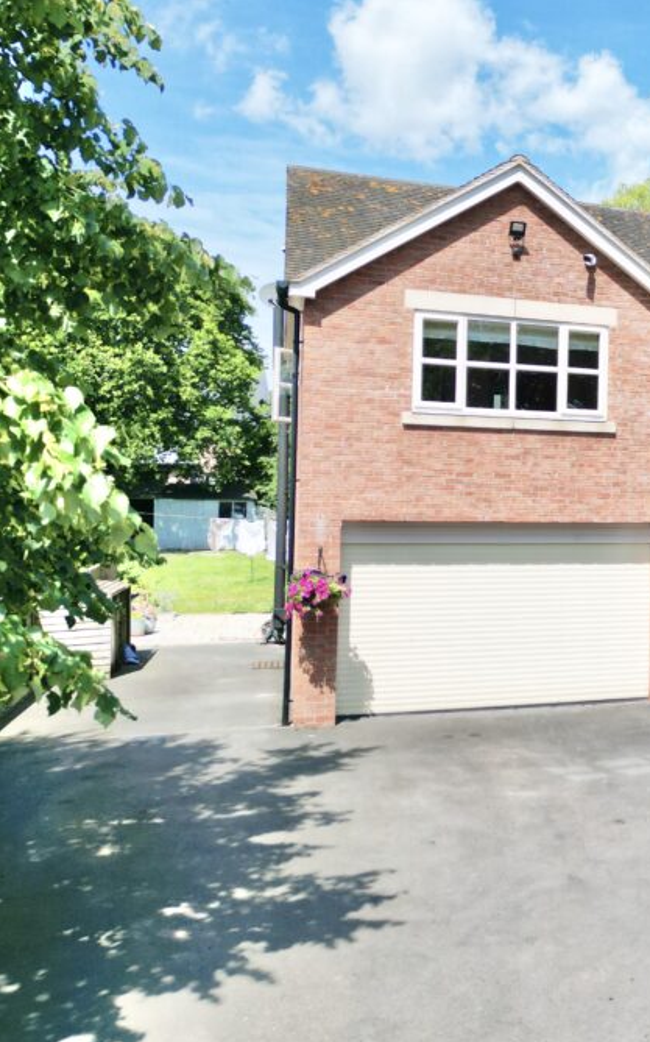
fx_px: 1106
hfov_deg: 29.0
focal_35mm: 39
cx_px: 747
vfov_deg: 50.3
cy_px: 473
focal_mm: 6.72
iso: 140
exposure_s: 1/3000
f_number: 1.7
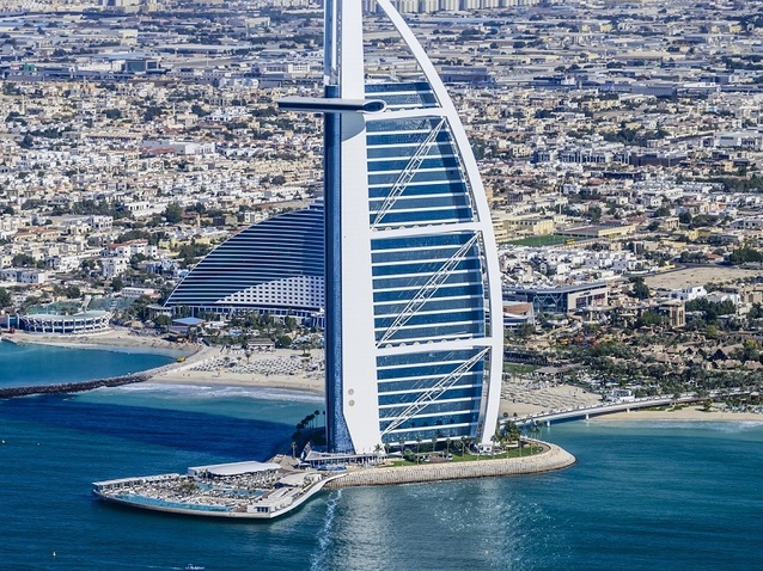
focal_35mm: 138
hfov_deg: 14.3
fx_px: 3041
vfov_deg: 10.7
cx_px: 340
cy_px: 280
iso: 64
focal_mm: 61
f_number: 5.6
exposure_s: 1/800
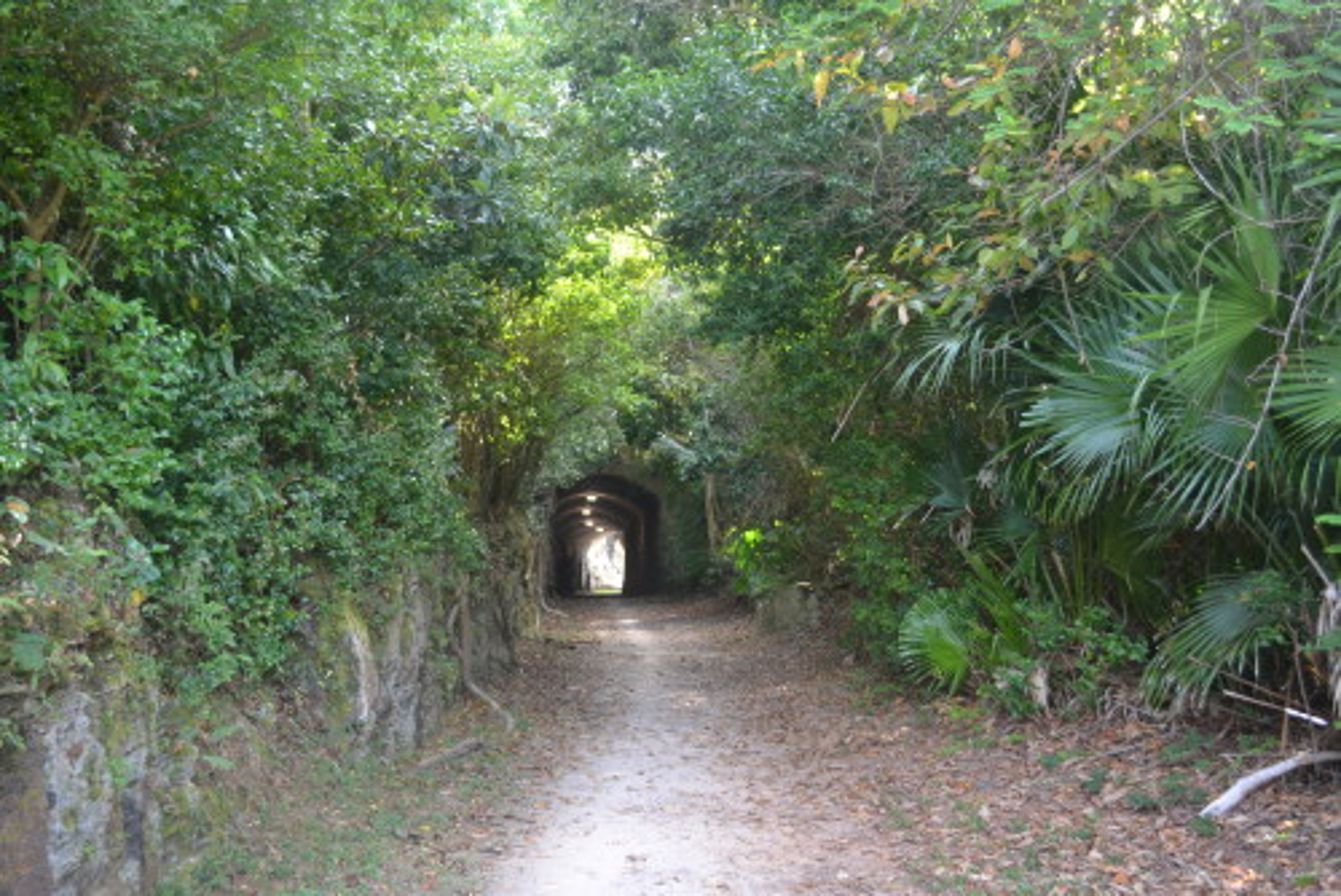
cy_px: 448
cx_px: 670
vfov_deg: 36.9
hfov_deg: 53.1
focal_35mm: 36
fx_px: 1342
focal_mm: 24
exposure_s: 1/60
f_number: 4
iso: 400
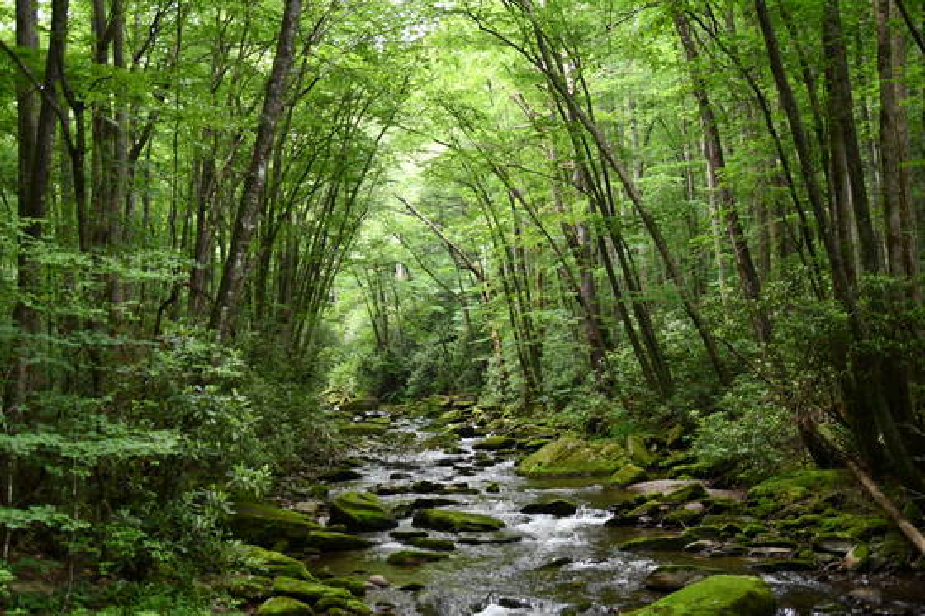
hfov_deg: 53.1
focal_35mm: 36
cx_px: 462
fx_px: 925
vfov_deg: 36.9
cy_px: 308
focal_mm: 24
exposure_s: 1/125
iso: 900
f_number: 3.5
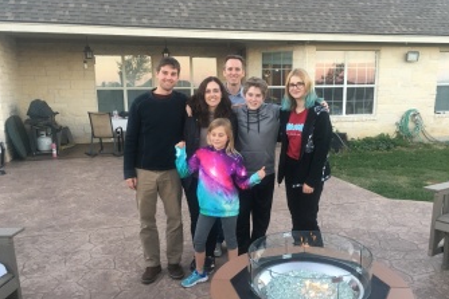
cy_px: 166
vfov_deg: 40.0
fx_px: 412
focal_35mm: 33
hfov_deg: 57.1
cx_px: 241
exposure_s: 1/30
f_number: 2.2
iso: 32
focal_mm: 4.15
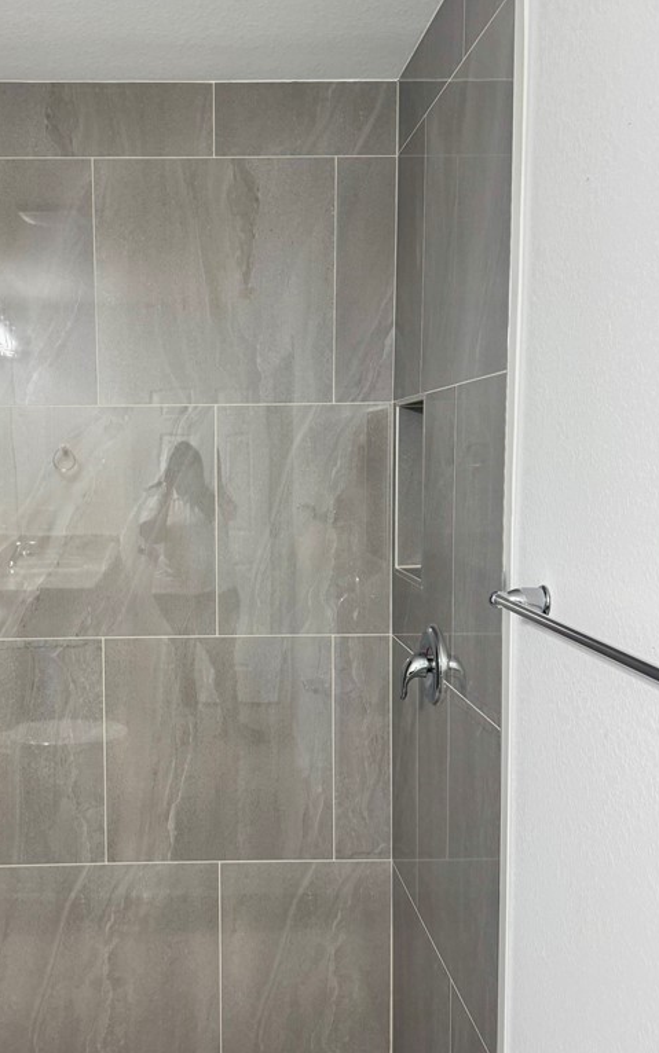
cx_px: 193
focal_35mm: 34
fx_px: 977
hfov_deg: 36.7
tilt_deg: -4.0
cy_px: 547
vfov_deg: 56.7
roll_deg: +0.3
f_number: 1.78
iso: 160
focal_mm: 6.76
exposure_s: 1/120
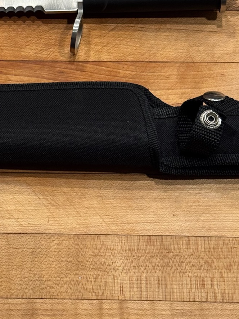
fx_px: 1022
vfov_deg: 17.5
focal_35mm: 111
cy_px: 53
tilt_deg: -63.3
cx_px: 9
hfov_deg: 13.2
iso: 250
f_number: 1.78
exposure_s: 1/60
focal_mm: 6.76
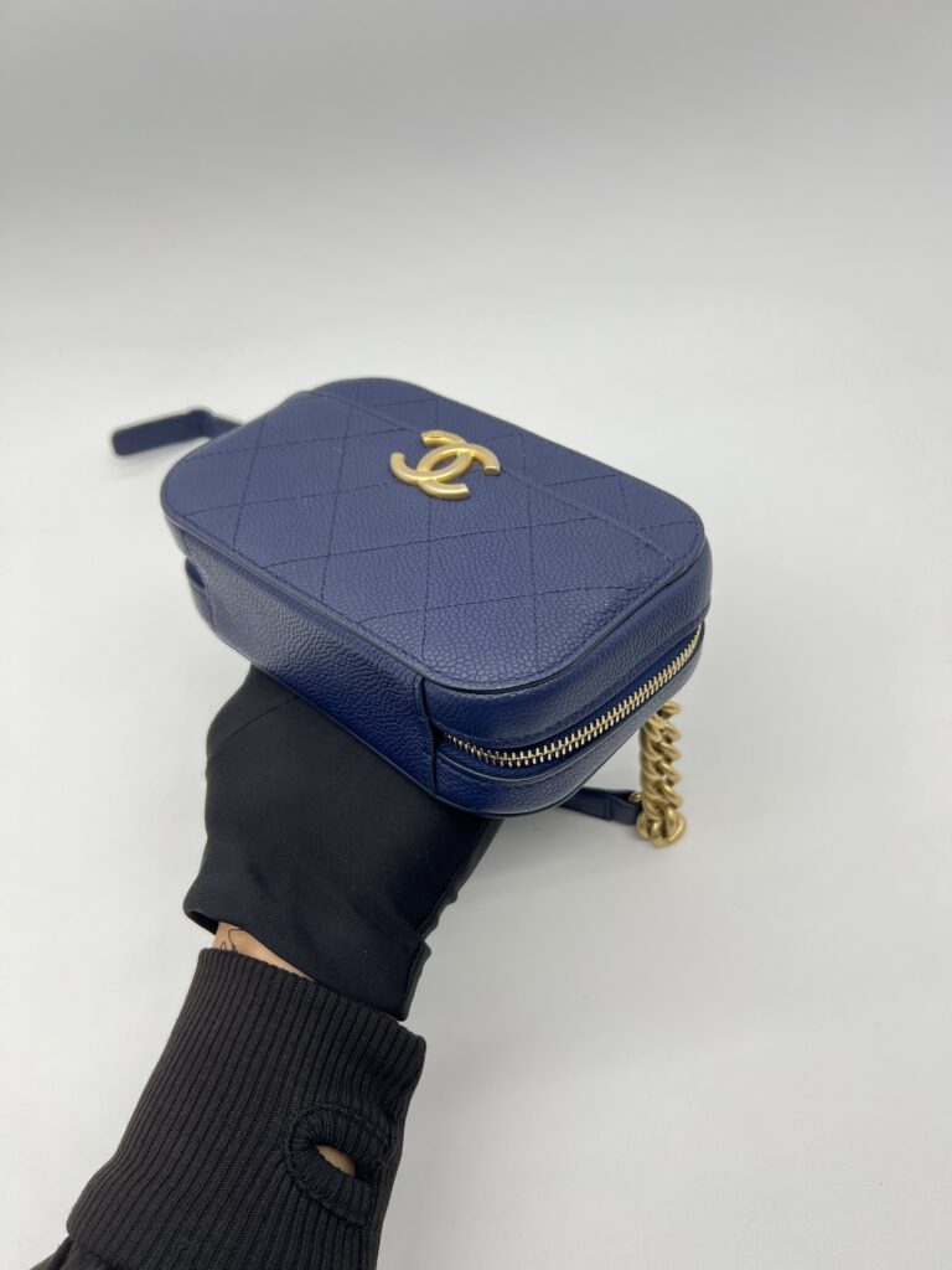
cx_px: 476
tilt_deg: -46.5
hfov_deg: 53.1
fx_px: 953
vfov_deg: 67.3
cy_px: 635
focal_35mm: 26
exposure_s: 1/100
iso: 40
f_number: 1.5
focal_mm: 5.7
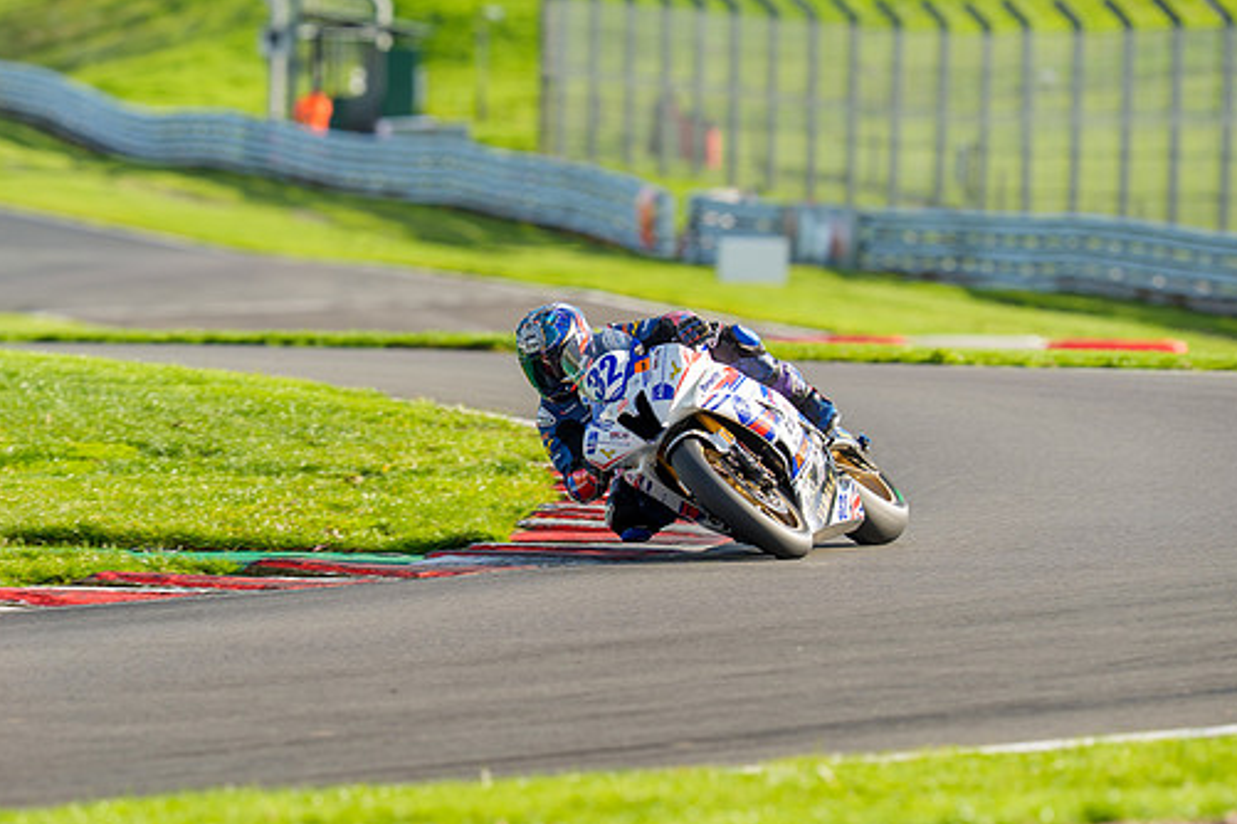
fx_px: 15977
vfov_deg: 3.0
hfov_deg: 4.4
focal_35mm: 465
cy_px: 413
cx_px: 608
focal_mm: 400
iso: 125
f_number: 5.6
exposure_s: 1/400
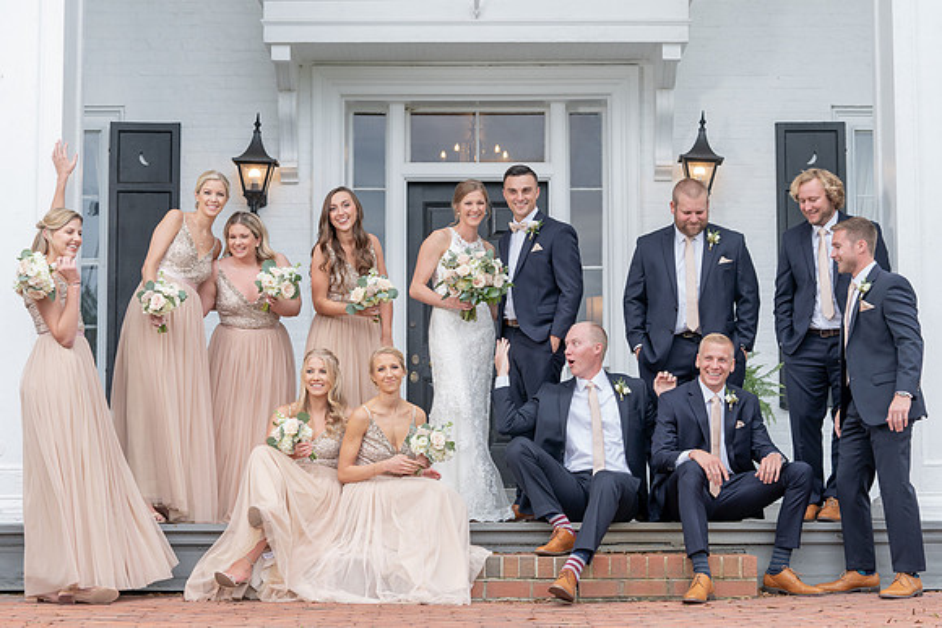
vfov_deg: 16.9
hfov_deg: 25.1
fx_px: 2118
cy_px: 281
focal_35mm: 81
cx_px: 526
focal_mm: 72
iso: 320
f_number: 5.6
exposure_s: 1/250
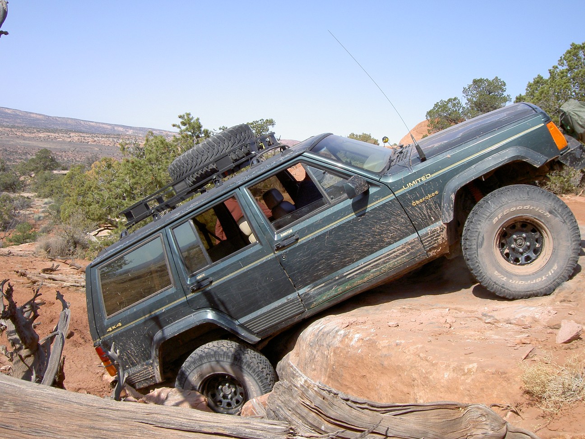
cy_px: 220
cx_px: 292
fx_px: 659
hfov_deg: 47.9
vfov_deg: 36.8
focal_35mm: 39
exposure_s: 1/400
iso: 100
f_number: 4.7
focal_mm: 8
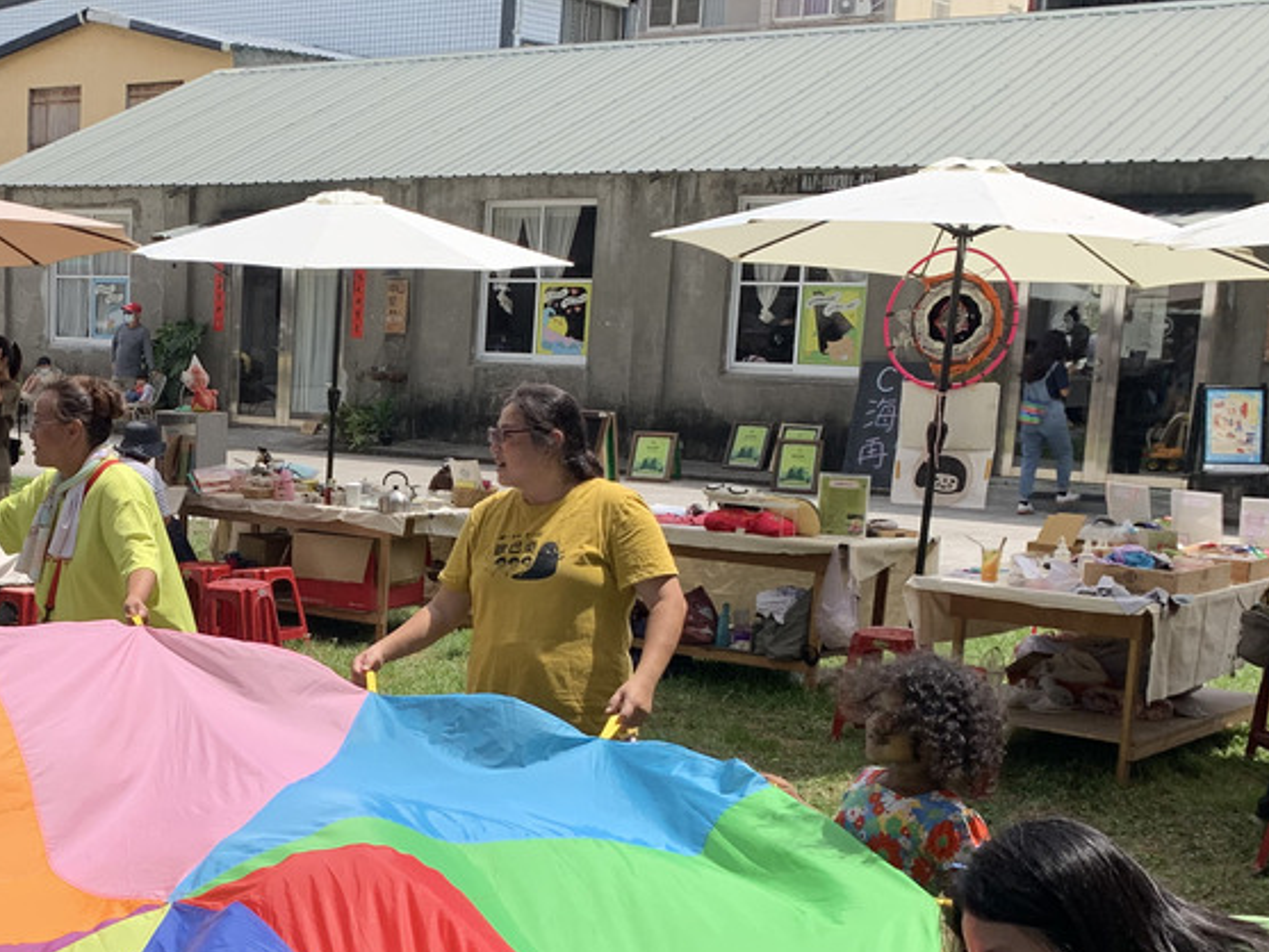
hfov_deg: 32.6
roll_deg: -1.2
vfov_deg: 25.9
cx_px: 118
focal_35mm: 56
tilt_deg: -9.8
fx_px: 2053
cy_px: 660
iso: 25
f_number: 1.8
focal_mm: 4.25
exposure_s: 1/1880
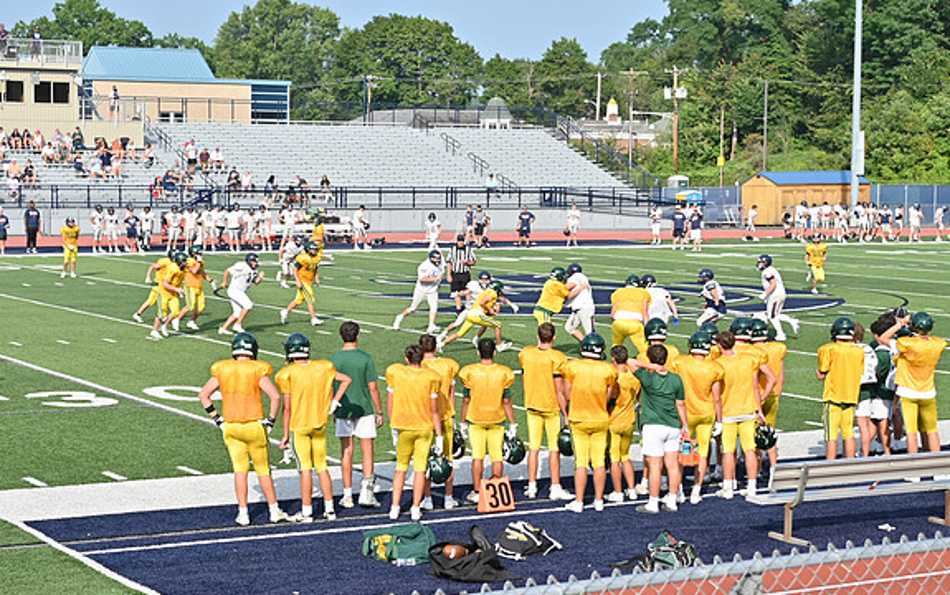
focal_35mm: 74
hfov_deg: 27.8
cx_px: 477
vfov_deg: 17.6
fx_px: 1917
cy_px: 313
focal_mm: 48
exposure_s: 1/800
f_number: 4.2
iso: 100
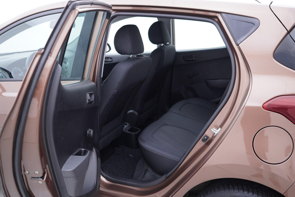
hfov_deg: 53.1
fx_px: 295
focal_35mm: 36
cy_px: 98
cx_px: 148
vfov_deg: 36.9
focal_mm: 24
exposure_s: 1/40
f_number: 2.8
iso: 160
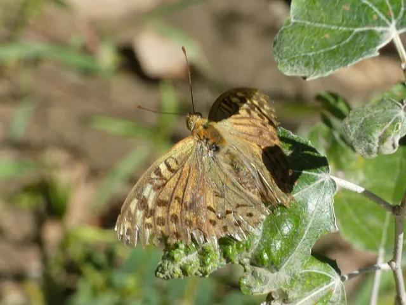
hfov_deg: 5.8
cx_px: 203
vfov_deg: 4.4
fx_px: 3976
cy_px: 152
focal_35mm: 339
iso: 80
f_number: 5.6
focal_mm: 60.8
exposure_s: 1/100
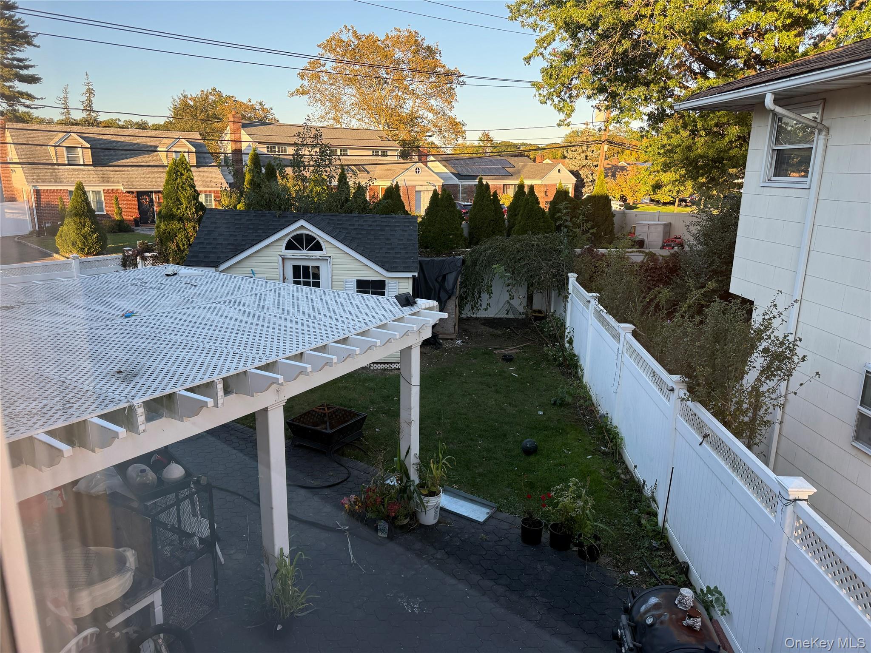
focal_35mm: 24
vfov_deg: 56.8
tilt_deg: -14.2
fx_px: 604
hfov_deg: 71.6
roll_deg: -0.2
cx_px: 436
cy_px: 326
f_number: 1.78
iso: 100
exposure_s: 1/654
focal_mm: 6.76
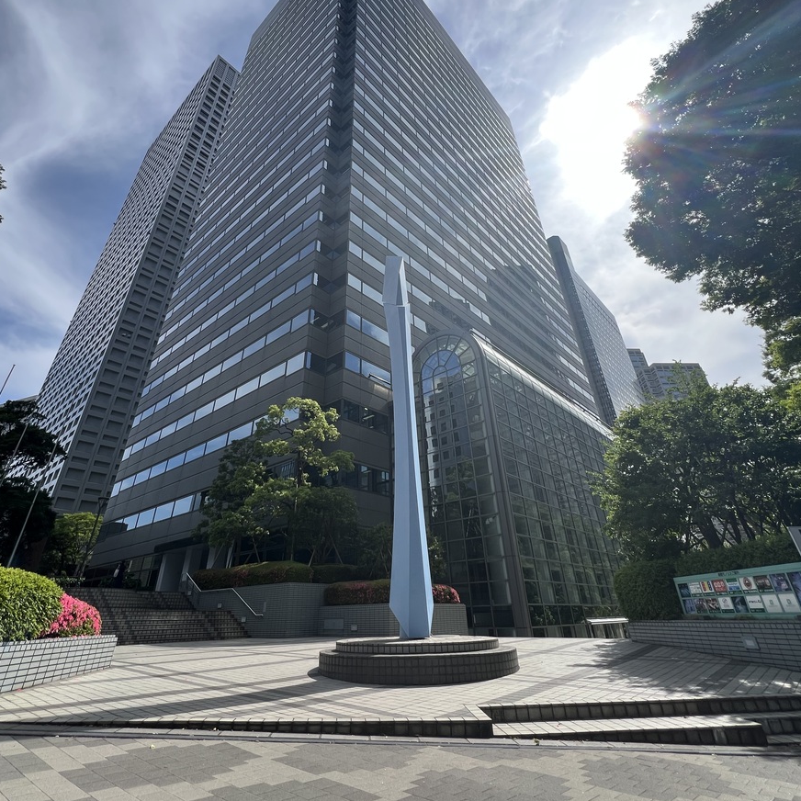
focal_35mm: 16
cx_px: 386
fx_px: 419
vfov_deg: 86.3
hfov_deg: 87.4
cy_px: 319
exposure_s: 1/978
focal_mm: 1.57
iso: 32
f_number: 1.8
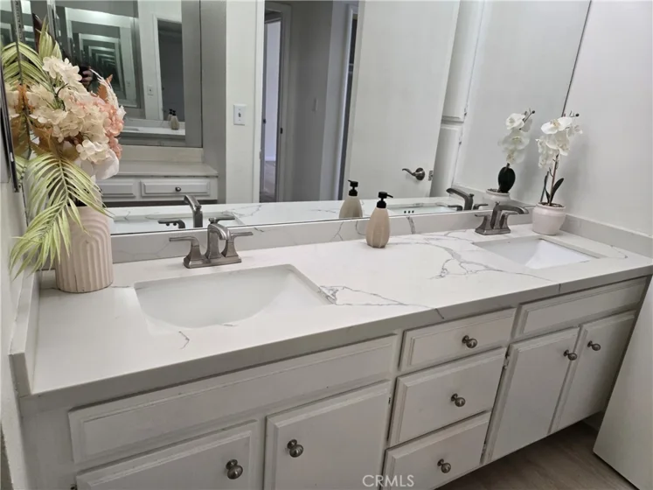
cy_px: 245
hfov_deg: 73.9
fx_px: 434
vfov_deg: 58.9
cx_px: 326
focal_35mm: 23
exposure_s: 1/120
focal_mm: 5.4
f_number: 1.8
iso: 200
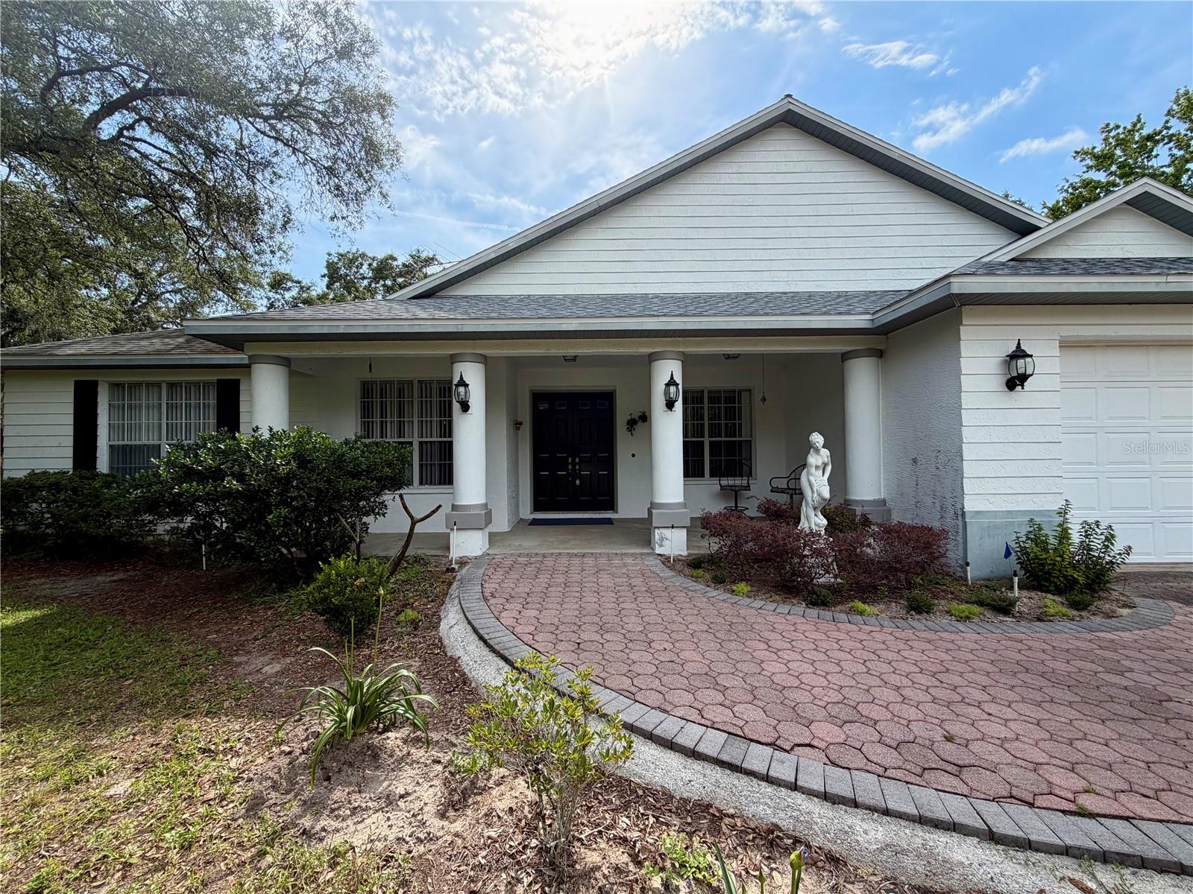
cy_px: 447
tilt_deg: +0.9
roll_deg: +0.7
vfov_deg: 85.7
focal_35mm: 14
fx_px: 482
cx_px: 596
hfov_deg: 102.1
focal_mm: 2.22
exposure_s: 1/770
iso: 32
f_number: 2.2
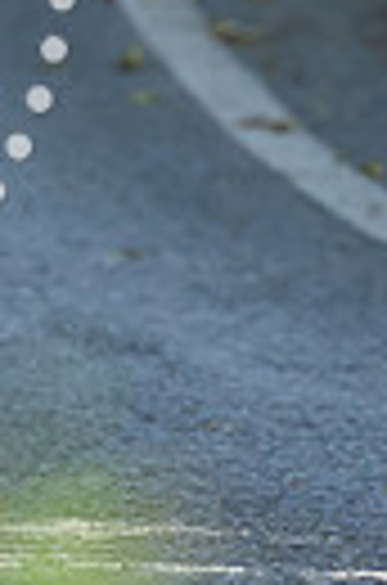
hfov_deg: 0.8
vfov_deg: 1.1
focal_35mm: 1816
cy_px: -48
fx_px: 29438
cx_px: -294
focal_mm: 180
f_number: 4
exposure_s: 1/1000
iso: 640
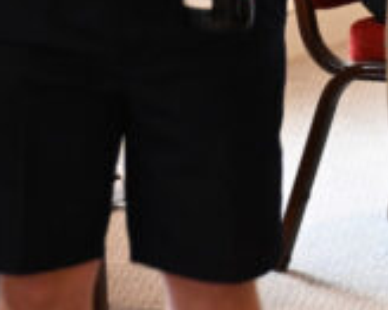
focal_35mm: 264
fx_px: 3030
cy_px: -321
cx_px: 577
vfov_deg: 5.7
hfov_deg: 7.2
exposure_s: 1/125
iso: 1000
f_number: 2.8
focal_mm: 45
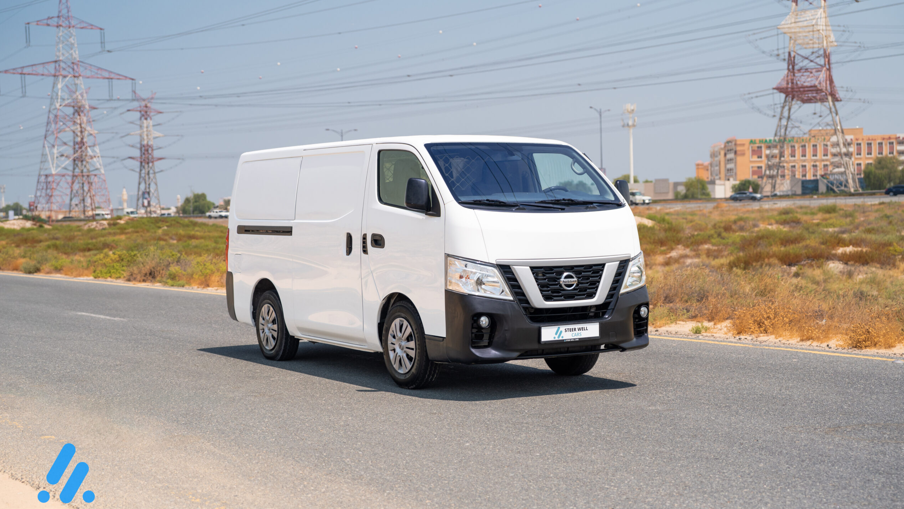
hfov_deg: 39.2
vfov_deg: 22.6
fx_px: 1270
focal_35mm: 53
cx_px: 457
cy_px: 253
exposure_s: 1/200
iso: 200
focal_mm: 50
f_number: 2.8
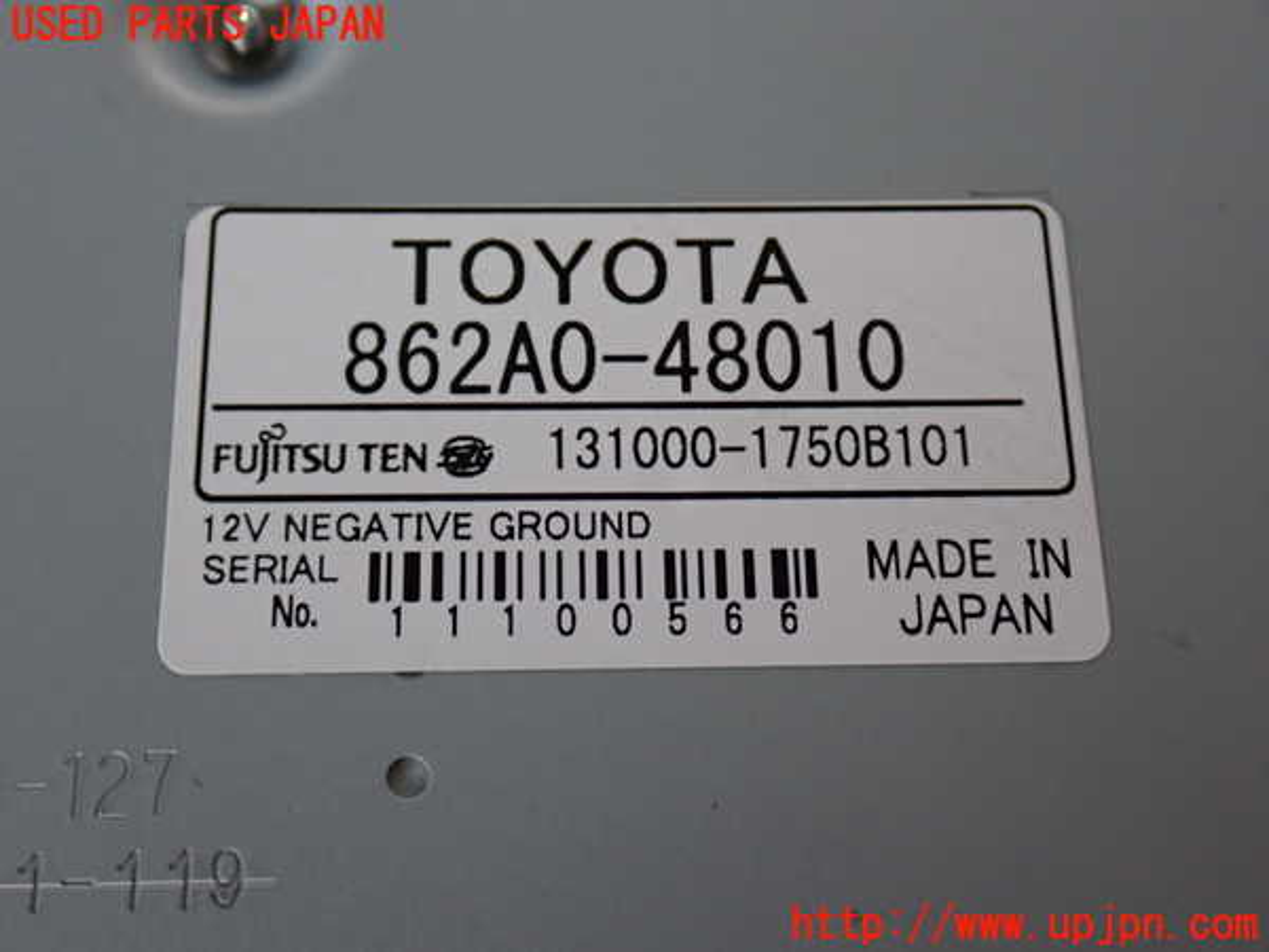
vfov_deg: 30.9
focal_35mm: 47
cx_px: 634
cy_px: 476
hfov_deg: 40.4
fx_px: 1723
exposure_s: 1/50
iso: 500
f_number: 3.1
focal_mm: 8.4
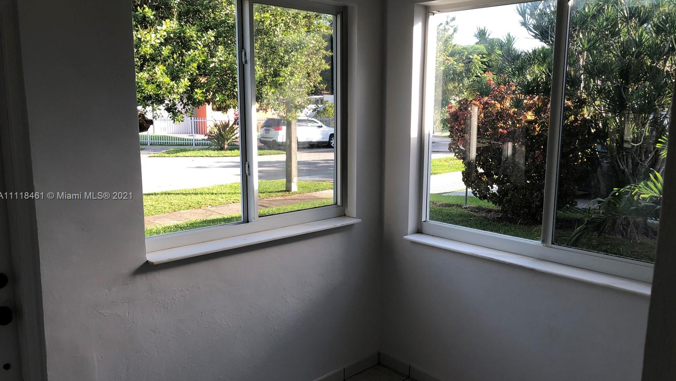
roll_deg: -0.8
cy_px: 197
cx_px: 339
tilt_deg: -12.8
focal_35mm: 31
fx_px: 556
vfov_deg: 37.8
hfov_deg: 62.6
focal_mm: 3.99
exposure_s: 1/120
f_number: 1.8
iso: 25
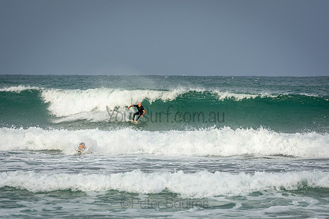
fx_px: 2742
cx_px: 164
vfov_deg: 4.6
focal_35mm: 300
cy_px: 110
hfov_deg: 6.9
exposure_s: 1/640
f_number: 5.6
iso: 200
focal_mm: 200
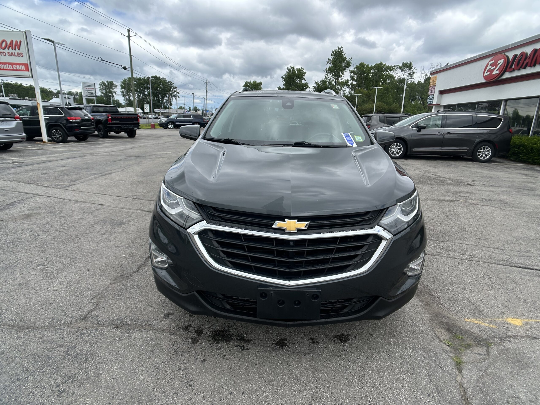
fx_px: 406
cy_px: 202
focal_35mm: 26
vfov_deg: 53.1
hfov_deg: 67.3
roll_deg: -2.4
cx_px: 270
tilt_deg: -14.6
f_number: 1.5
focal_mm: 5.7
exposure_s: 1/2915
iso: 50
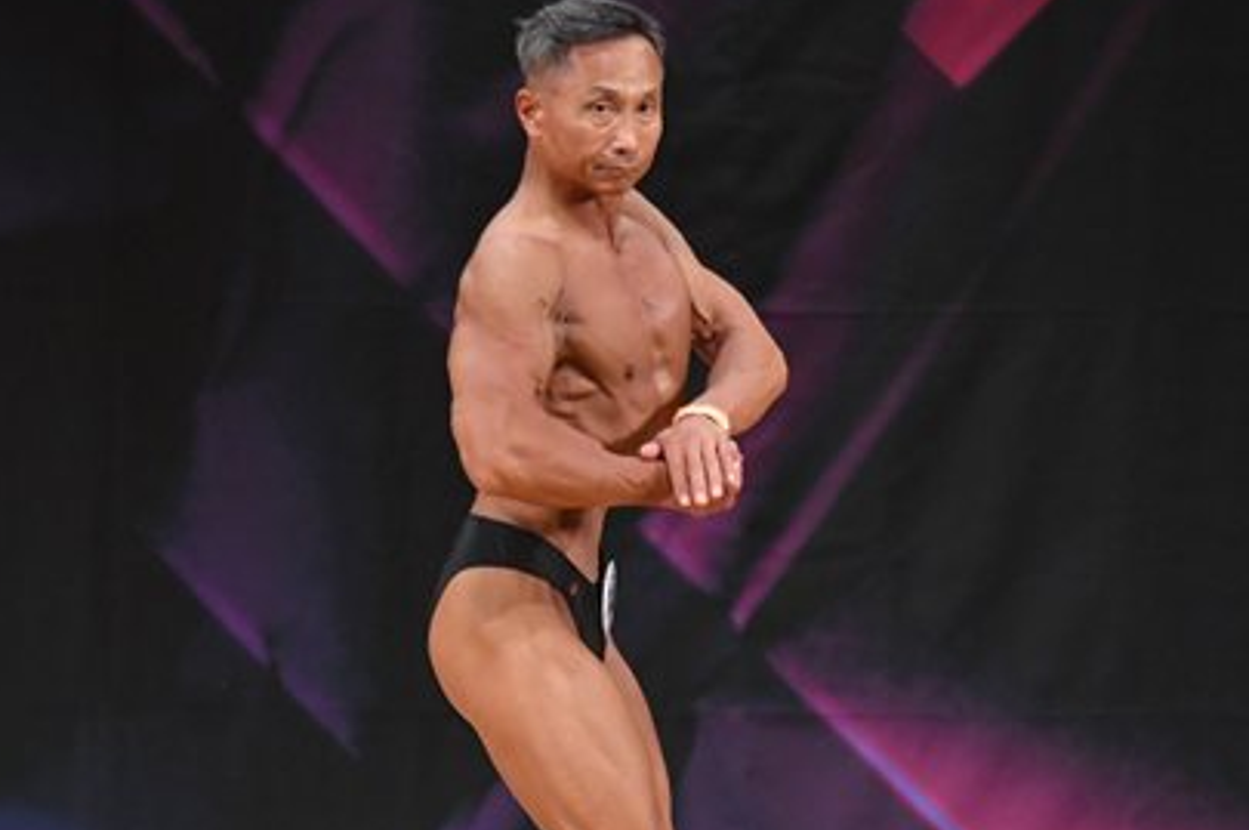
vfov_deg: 2.7
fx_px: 17915
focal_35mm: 517
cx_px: 603
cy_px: 654
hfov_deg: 4.0
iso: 3200
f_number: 5.6
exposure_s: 1/400
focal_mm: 180
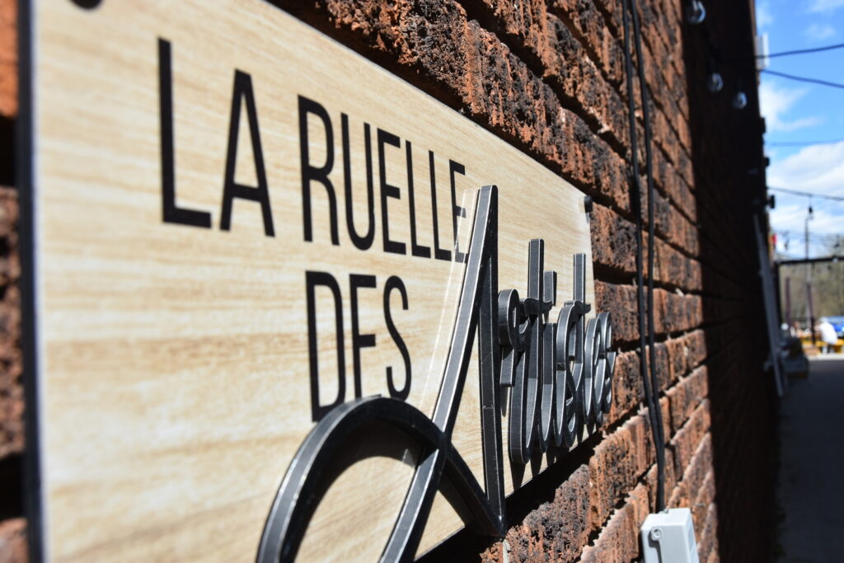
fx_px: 844
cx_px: 422
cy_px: 282
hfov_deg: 53.1
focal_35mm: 36
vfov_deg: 36.9
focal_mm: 24
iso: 200
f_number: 8
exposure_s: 1/500
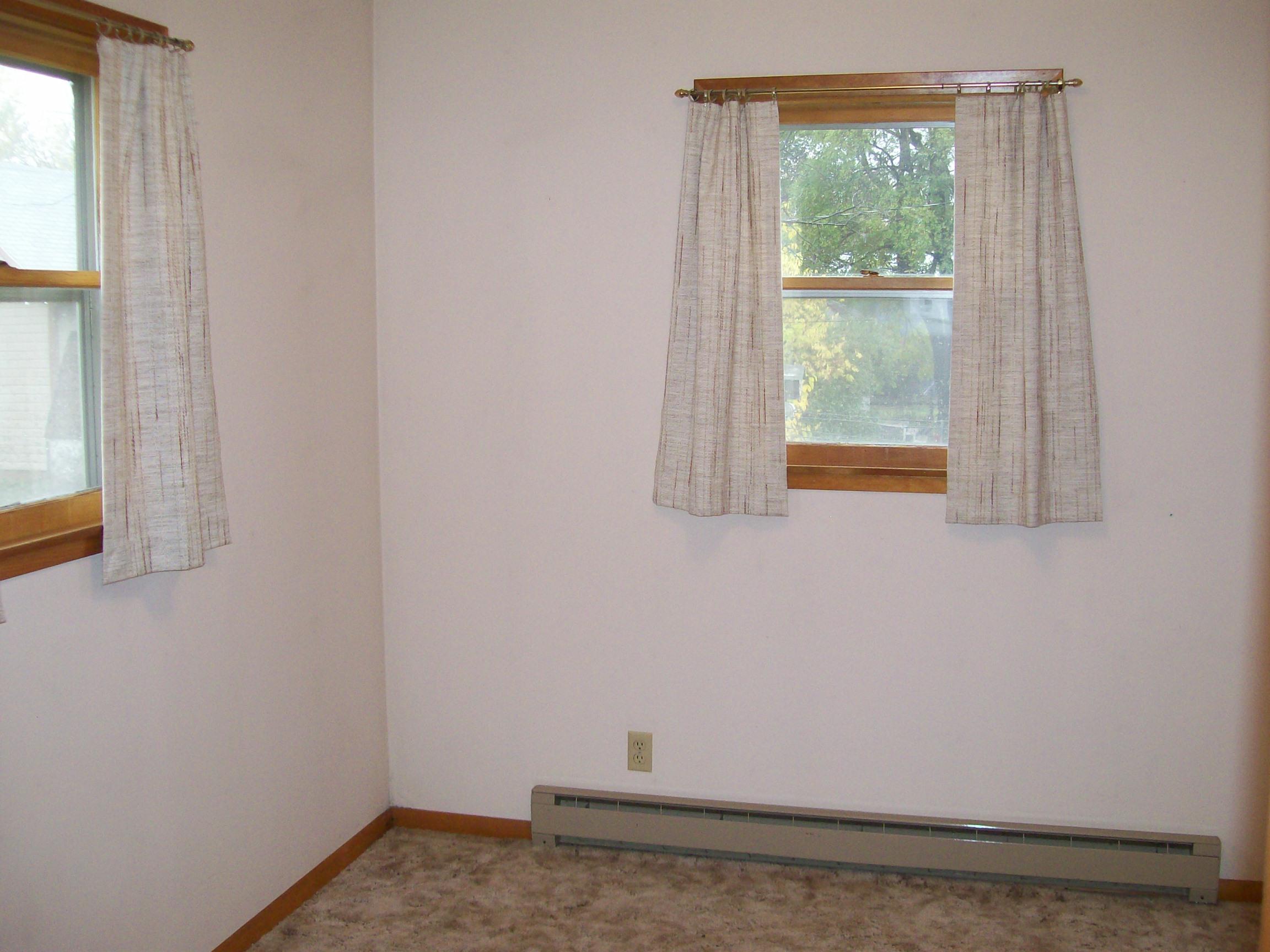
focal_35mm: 36
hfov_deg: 51.4
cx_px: 635
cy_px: 476
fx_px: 1321
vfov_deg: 39.7
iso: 140
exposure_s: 1/64
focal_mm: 6
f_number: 2.7
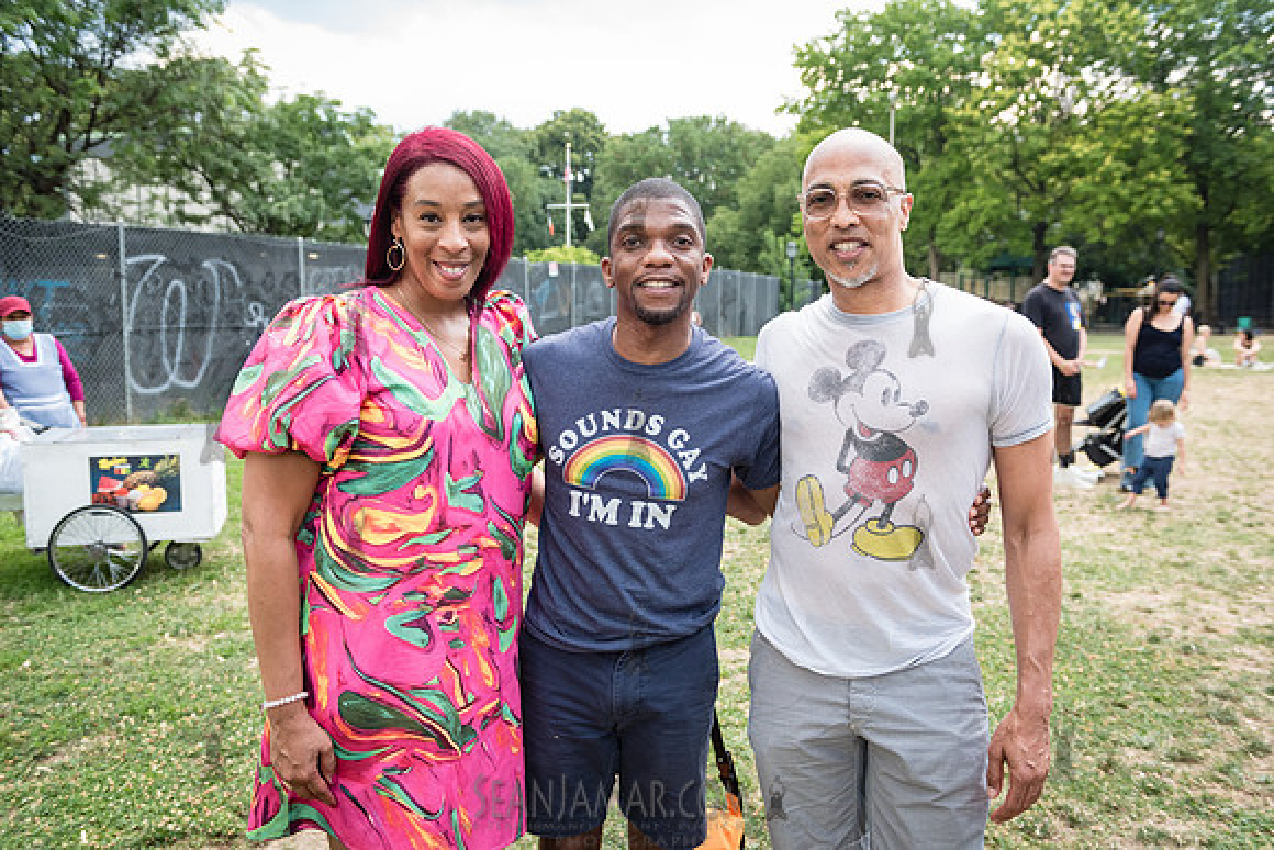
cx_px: 637
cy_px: 425
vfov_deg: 42.3
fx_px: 1097
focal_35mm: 31
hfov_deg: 60.3
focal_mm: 31
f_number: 4
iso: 1000
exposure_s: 1/320
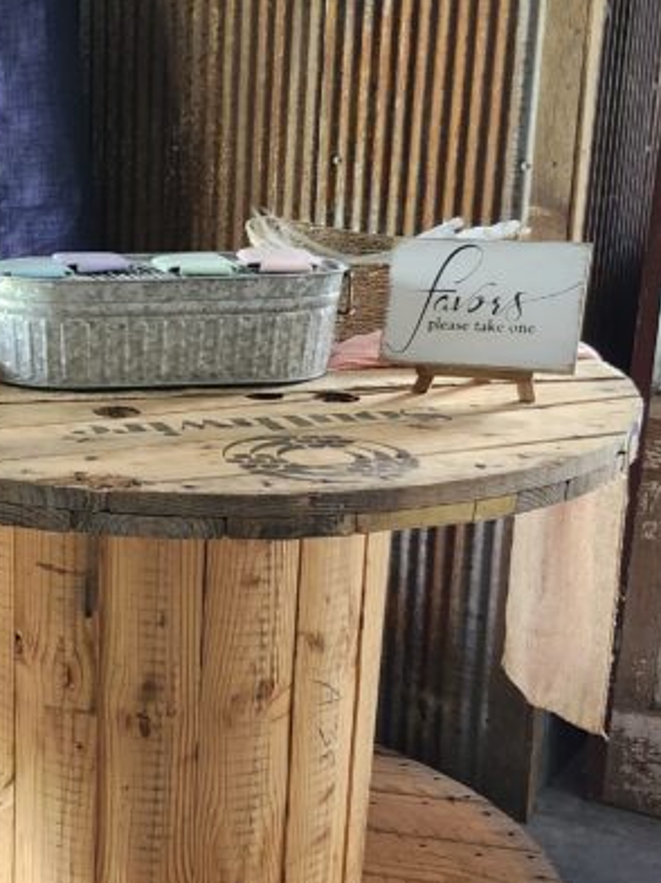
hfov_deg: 23.2
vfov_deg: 32.2
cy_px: 485
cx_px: -34
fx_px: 1530
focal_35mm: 60
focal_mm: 5.54
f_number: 1.8
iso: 320
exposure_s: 1/120
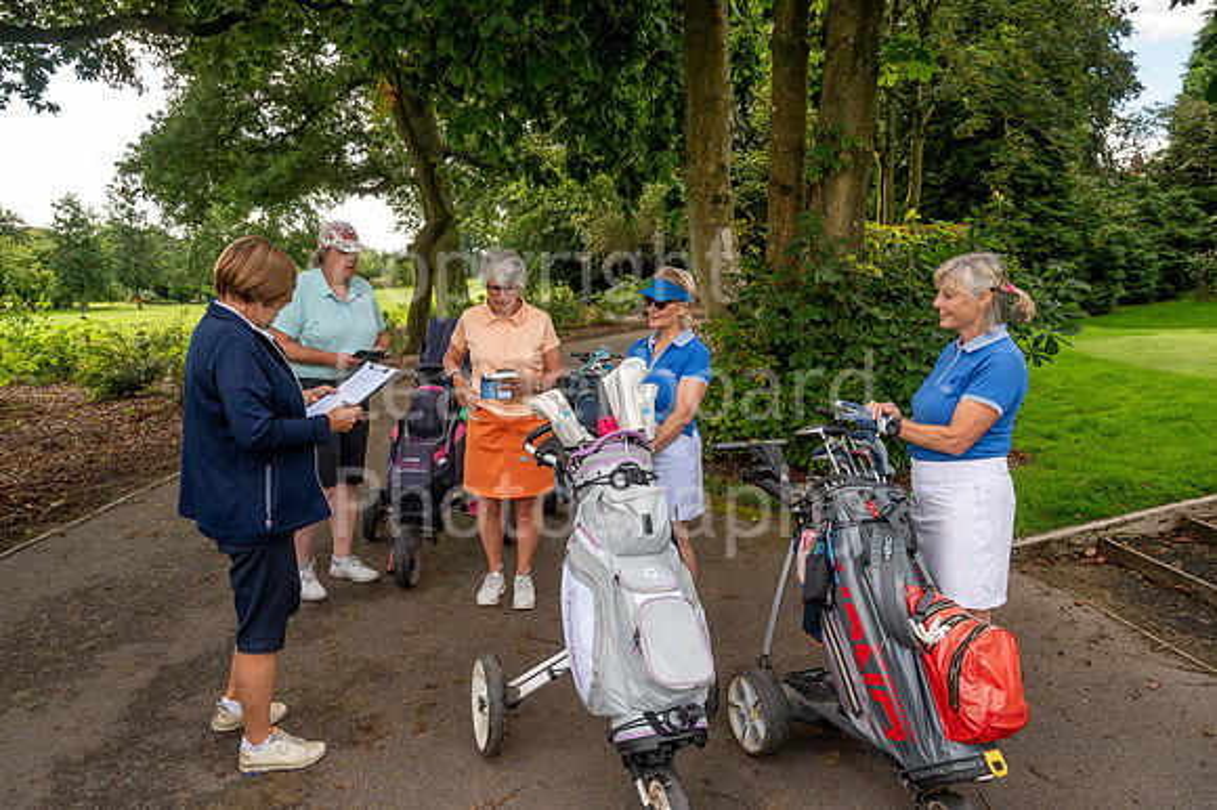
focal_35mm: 28
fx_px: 929
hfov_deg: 66.4
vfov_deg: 47.1
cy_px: 405
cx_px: 608
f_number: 8
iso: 160
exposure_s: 1/100
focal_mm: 27.5
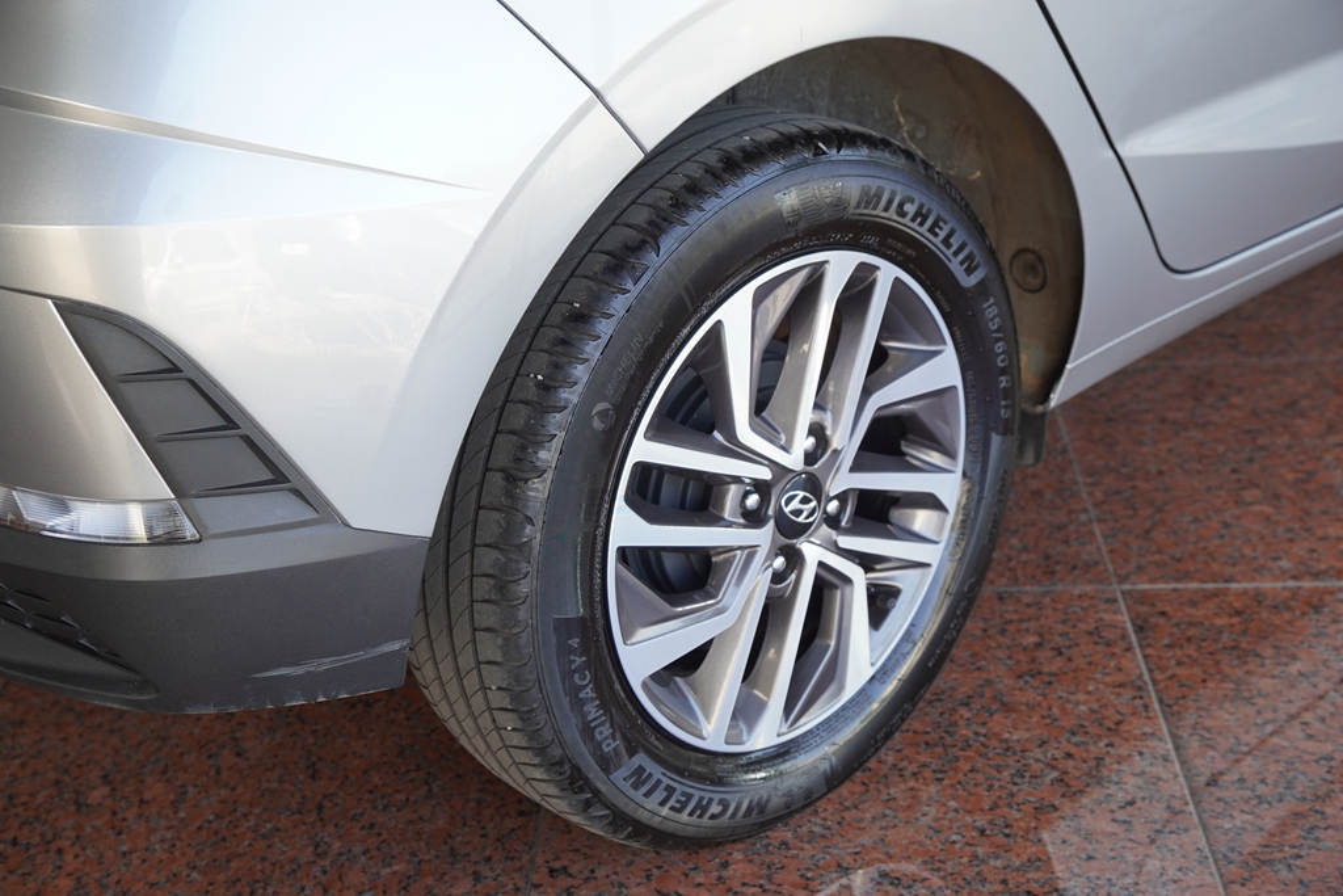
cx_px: 672
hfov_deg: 38.9
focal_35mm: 51
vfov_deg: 26.5
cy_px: 448
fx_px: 1903
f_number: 4
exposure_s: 1/60
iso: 125
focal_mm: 34
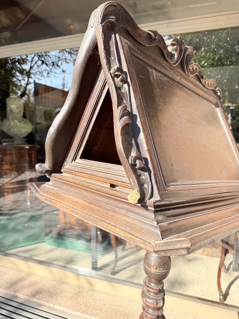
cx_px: 120
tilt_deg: -6.0
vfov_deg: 71.6
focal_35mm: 24
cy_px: 160
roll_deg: -0.1
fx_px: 221
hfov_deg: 56.8
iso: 80
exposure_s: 1/1230
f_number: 1.78
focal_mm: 6.76
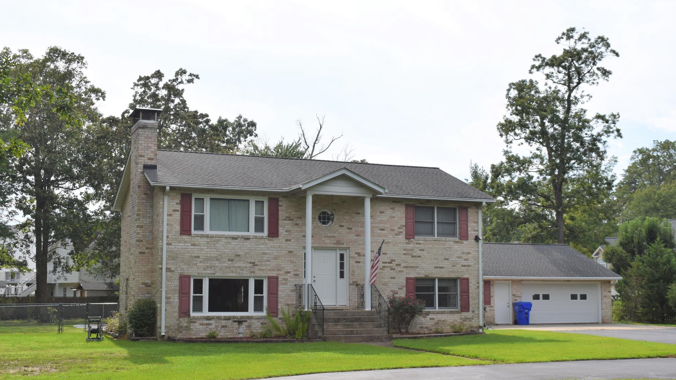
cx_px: 343
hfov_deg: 42.9
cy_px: 203
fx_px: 860
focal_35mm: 48
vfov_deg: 24.9
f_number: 10
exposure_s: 1/400
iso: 200
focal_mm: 30
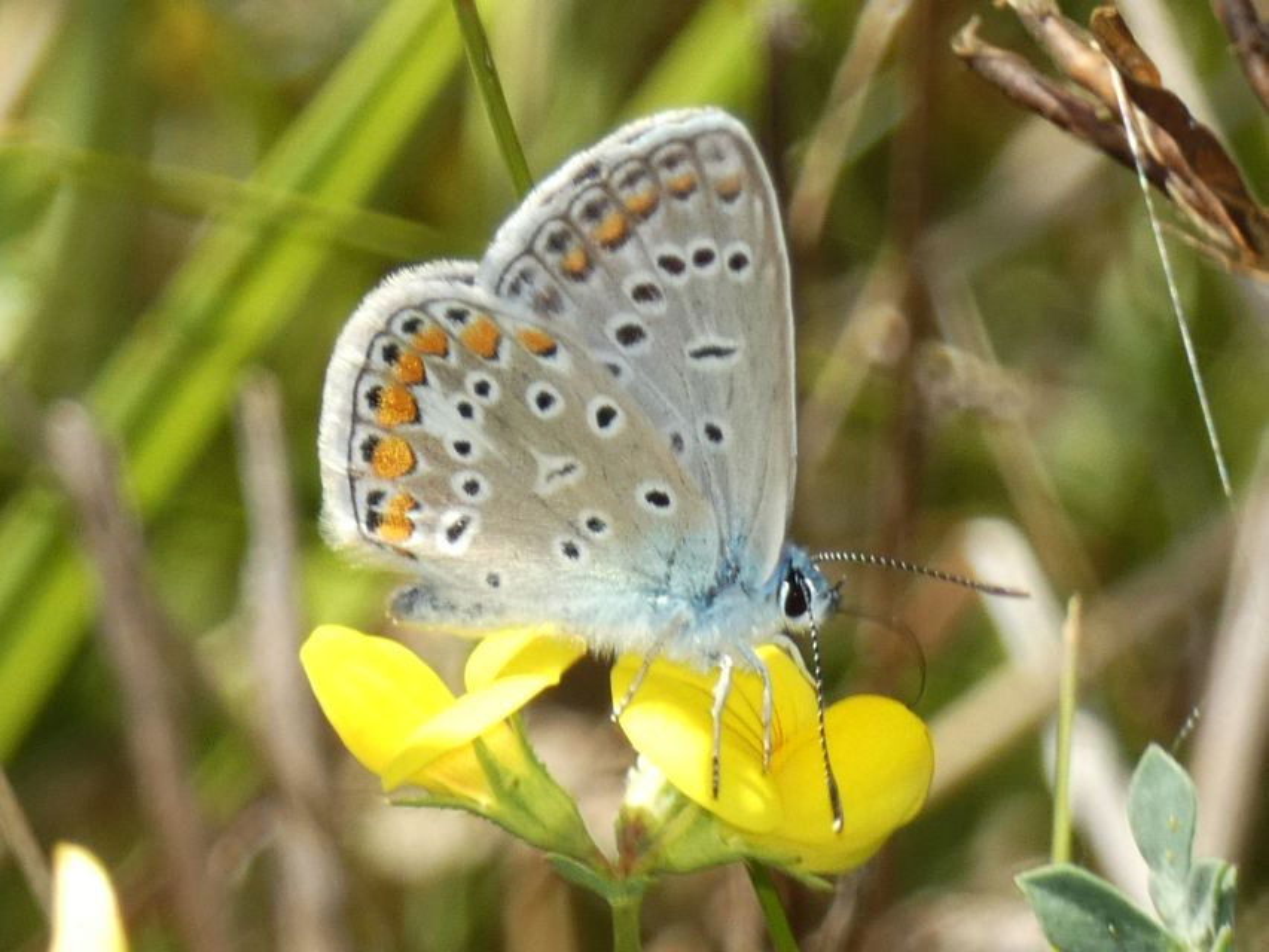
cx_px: 634
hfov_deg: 4.5
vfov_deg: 3.4
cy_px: 476
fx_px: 16132
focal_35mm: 440
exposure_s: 1/125
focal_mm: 78.8
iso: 125
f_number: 5.6
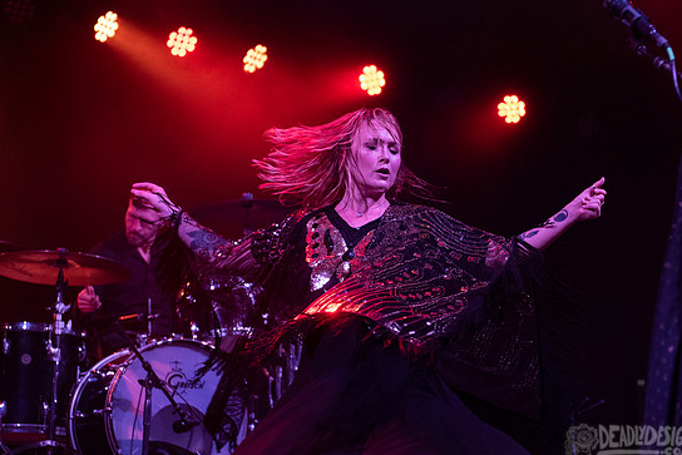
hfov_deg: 21.3
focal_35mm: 95
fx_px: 1800
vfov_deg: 14.4
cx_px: 477
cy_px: 266
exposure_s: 1/500
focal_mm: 62
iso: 2500
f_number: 3.5
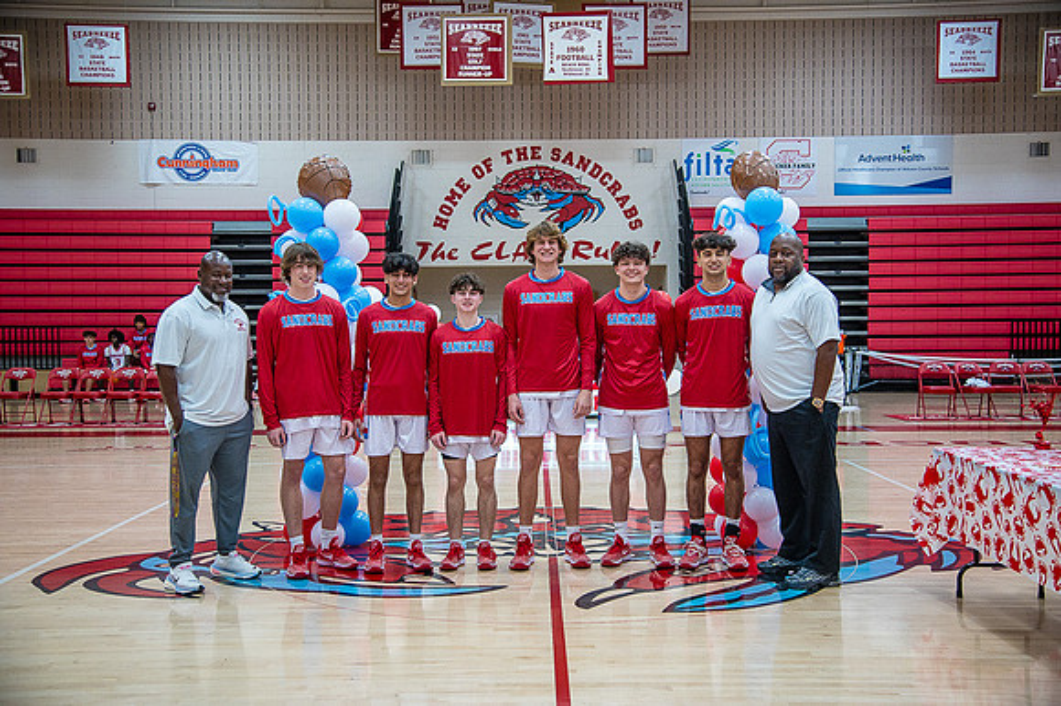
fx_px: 1119
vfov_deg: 35.0
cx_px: 530
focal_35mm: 38
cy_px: 353
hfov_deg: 50.7
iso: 2000
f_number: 4
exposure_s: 1/320
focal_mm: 38
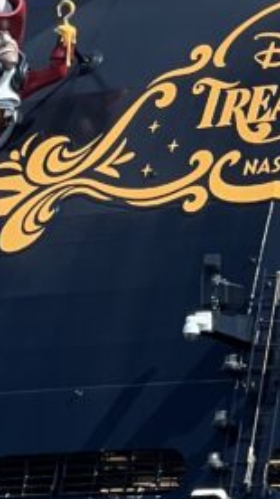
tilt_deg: +10.9
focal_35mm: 311
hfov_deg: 3.9
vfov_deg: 6.9
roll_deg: +0.7
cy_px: -45
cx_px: 327
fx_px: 4110
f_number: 2.8
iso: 32
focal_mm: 9
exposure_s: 1/874
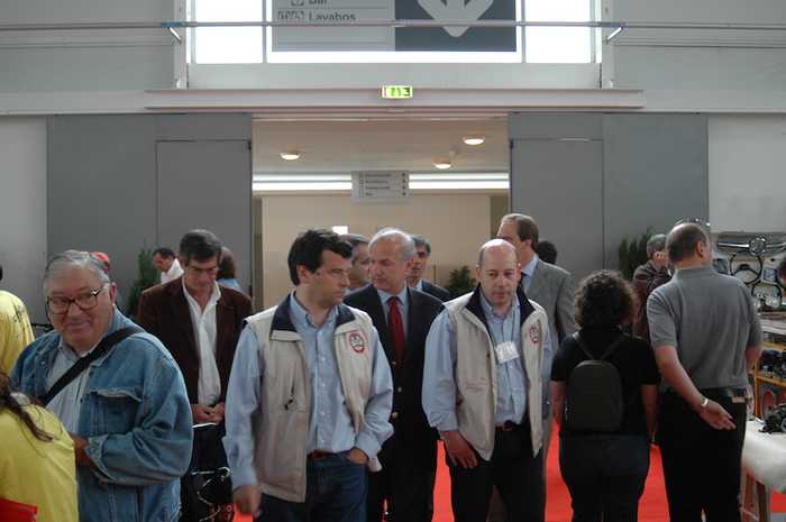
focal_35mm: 42
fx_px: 916
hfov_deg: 46.4
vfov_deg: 31.8
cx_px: 393
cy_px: 261
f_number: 3.3
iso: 200
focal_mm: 28
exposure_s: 1/50
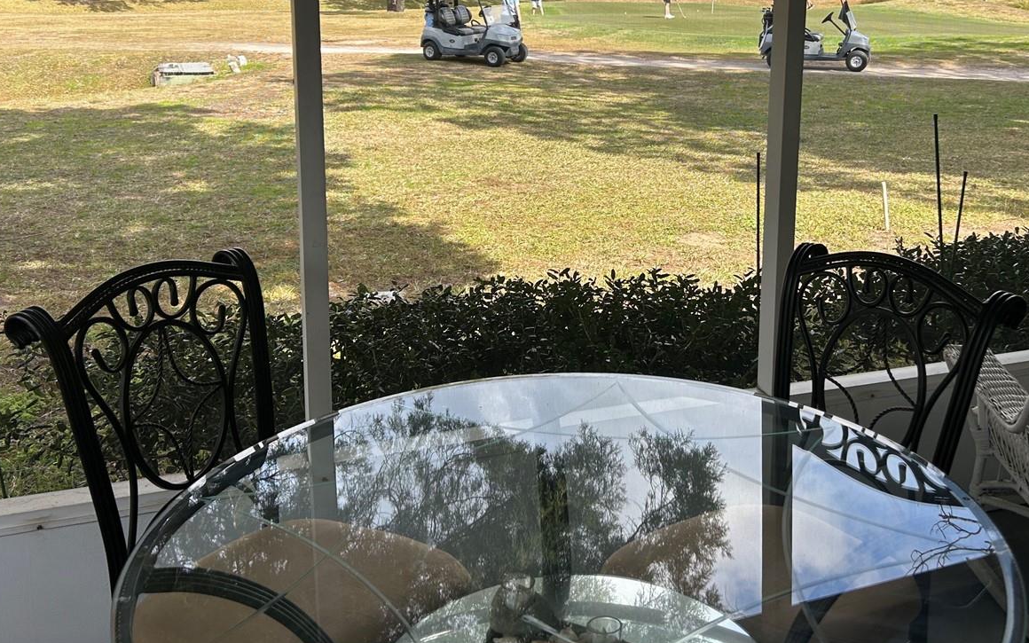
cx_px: 598
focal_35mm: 38
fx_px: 1066
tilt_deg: -11.0
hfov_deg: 51.3
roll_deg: -0.5
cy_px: 162
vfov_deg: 32.9
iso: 50
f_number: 1.5
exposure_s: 1/1159
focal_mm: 5.7
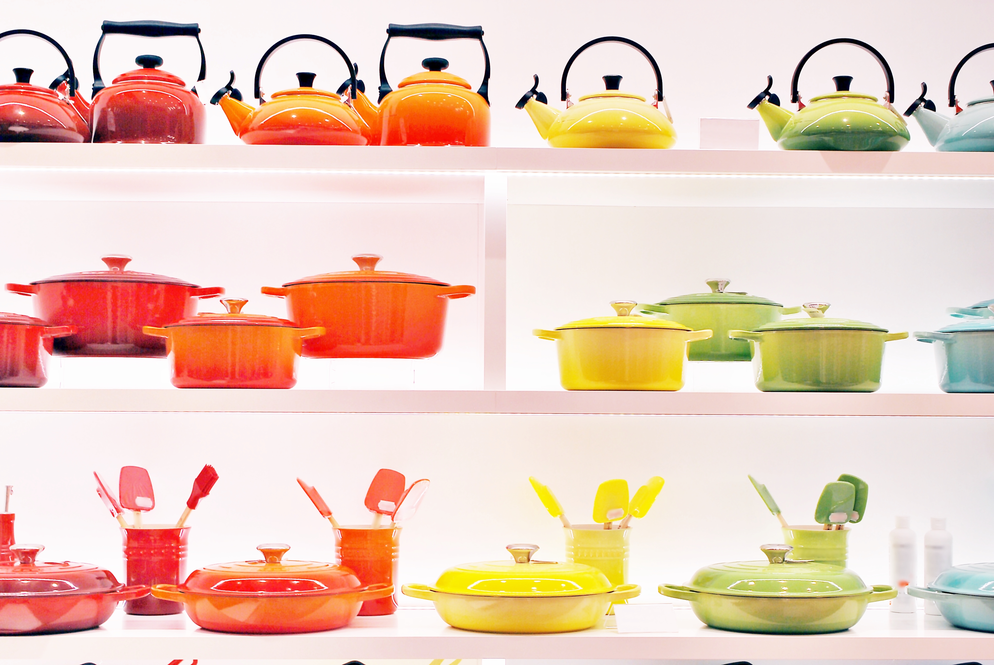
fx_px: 1659
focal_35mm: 60
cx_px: 497
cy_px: 332
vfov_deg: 22.7
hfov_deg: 33.4
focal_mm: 40
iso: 100
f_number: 20
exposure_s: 1/6
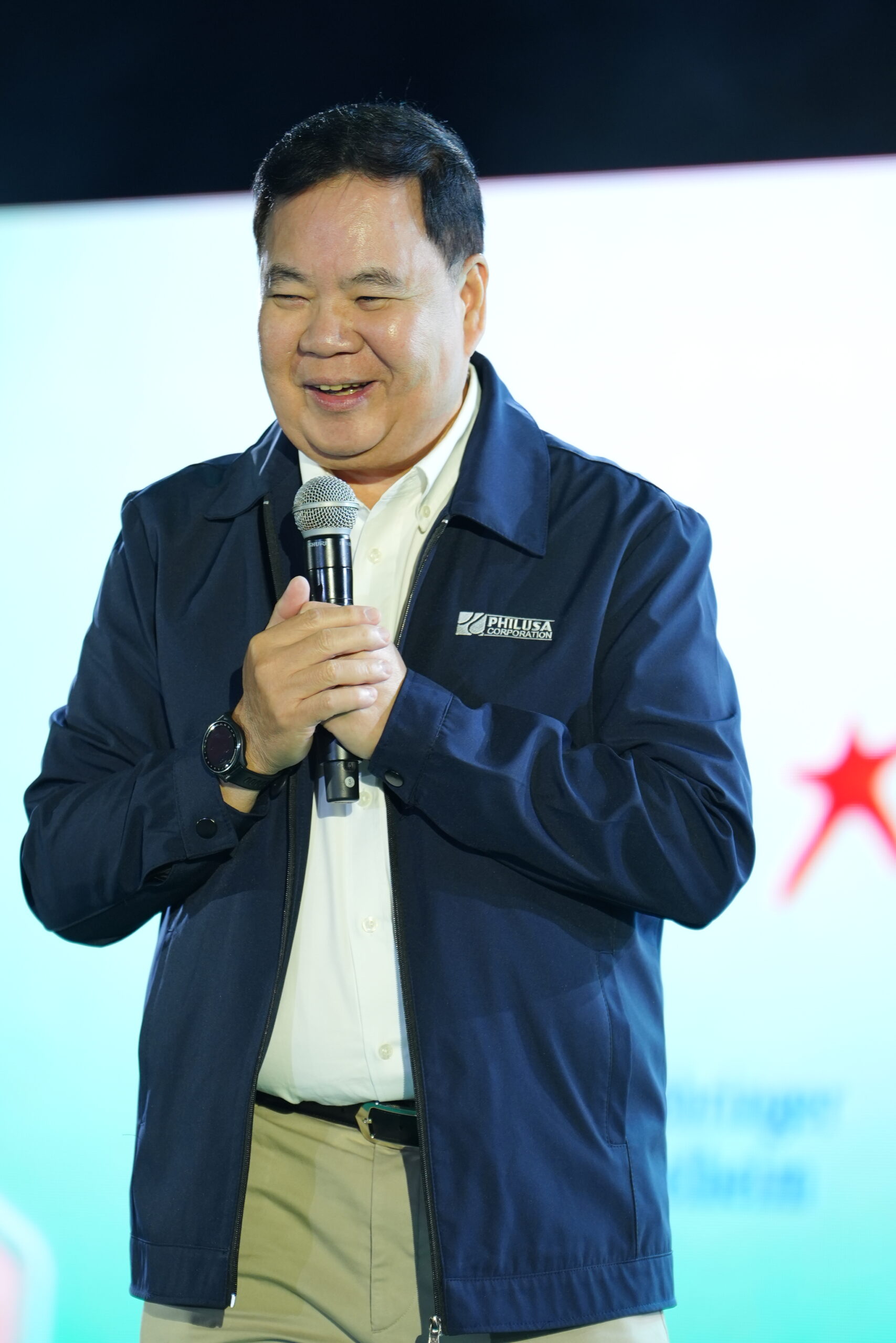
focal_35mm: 300
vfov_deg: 6.9
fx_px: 11198
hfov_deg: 4.6
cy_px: 672
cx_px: 448
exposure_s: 1/320
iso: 640
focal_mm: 200
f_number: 2.8
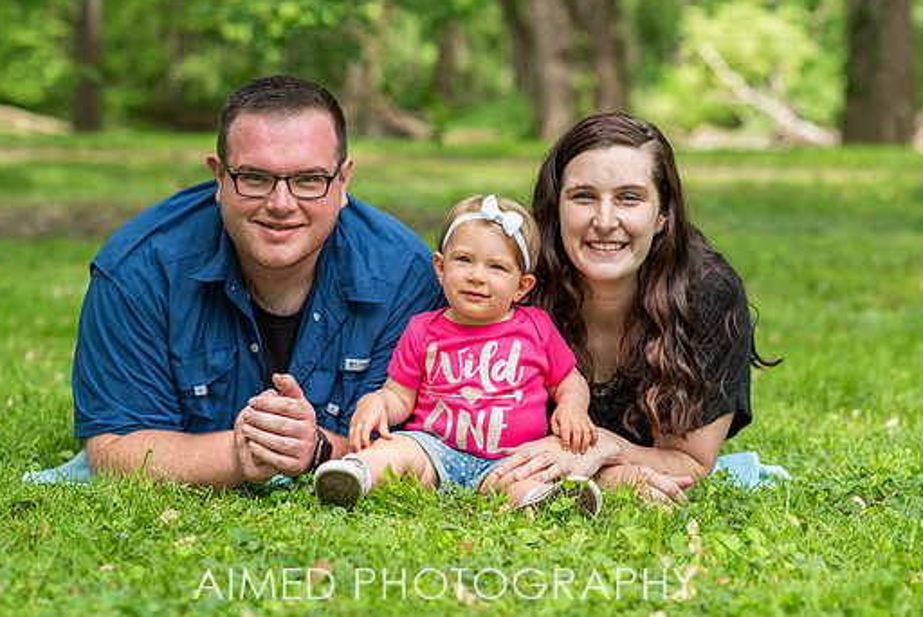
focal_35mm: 110
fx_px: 2822
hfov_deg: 18.6
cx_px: 517
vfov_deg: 12.5
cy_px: 259
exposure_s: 1/1000
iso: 320
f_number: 3.5
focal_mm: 85
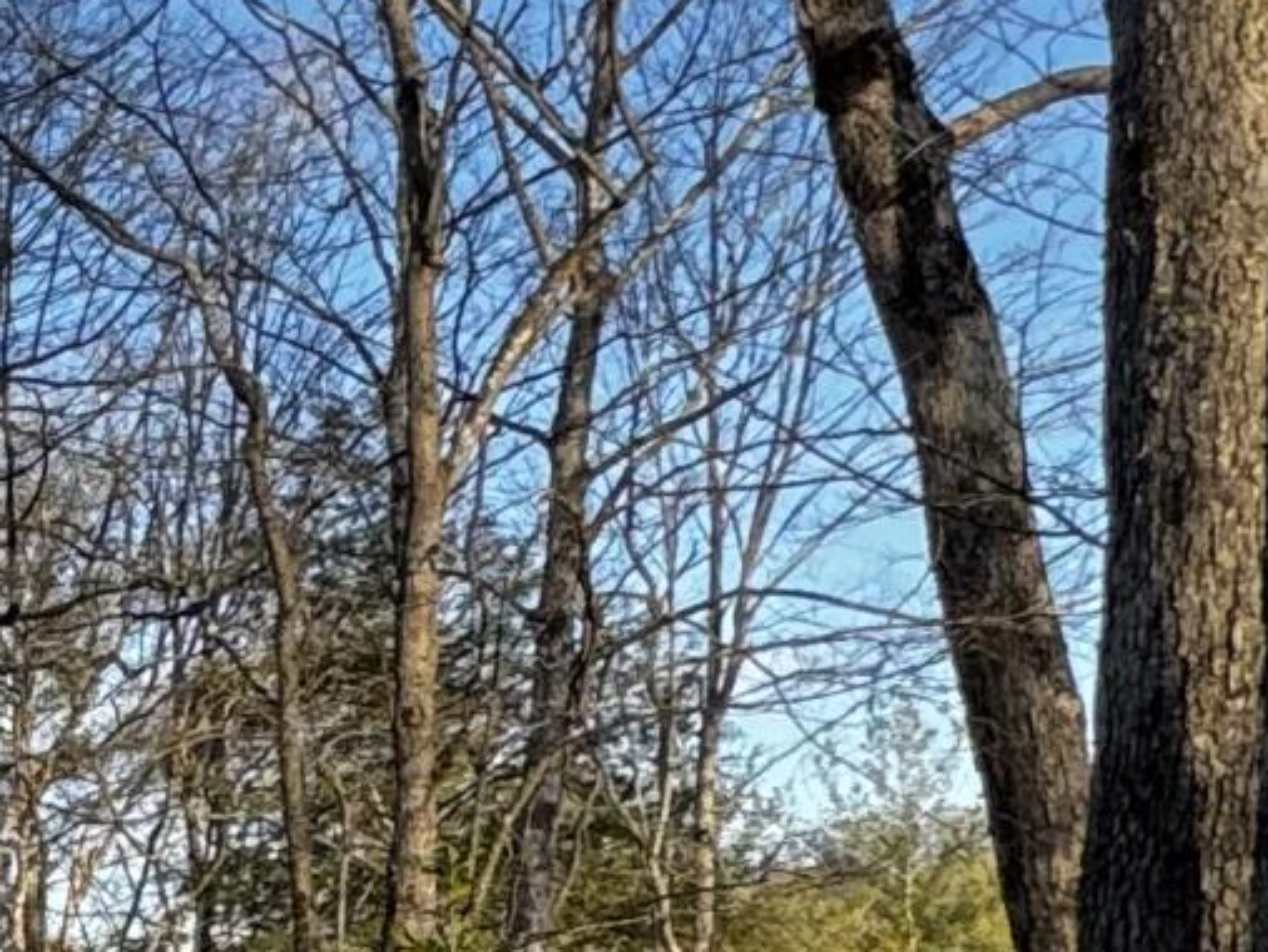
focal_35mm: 83
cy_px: 1260
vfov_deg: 16.7
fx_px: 3042
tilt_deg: -2.1
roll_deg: +0.8
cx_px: -1531
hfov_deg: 15.9
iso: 40
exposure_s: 1/591
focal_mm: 2.22
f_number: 2.2
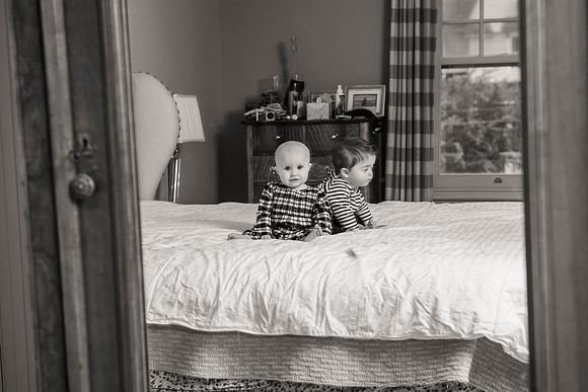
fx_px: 1144
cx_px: 294
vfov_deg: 19.5
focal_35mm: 70
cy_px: 196
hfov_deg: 28.8
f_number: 5.6
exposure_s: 1/200
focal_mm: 70
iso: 400
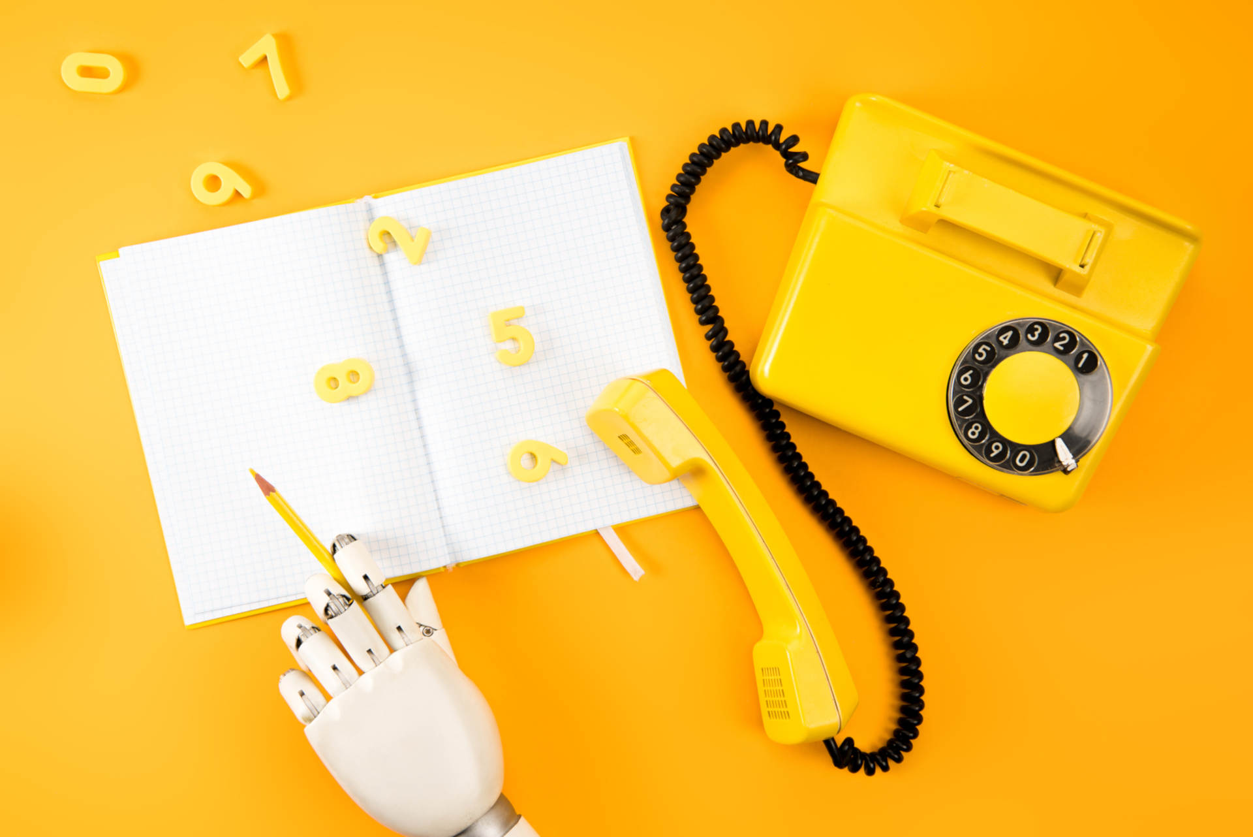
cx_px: 626
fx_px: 2020
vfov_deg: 23.4
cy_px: 418
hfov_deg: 34.5
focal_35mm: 58
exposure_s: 1/200
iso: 100
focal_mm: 58
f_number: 11
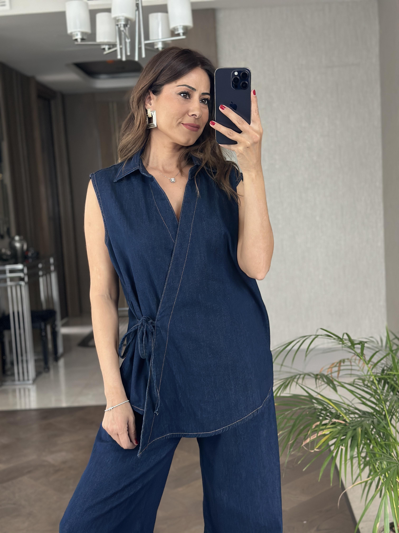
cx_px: 200
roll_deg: +3.7
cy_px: 266
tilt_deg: -21.0
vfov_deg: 39.7
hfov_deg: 30.3
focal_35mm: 48
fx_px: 738
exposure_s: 1/50
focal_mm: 6.86
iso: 320
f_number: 1.78
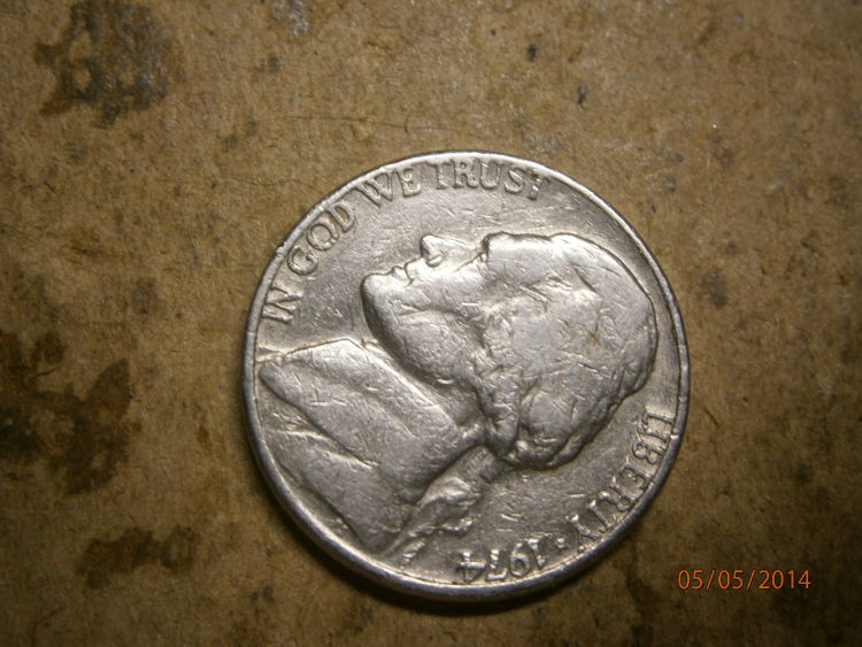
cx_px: 431
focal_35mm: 47
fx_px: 1171
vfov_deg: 30.9
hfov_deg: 40.4
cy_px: 324
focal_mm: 8.3
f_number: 3.4
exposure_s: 1/25
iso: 125
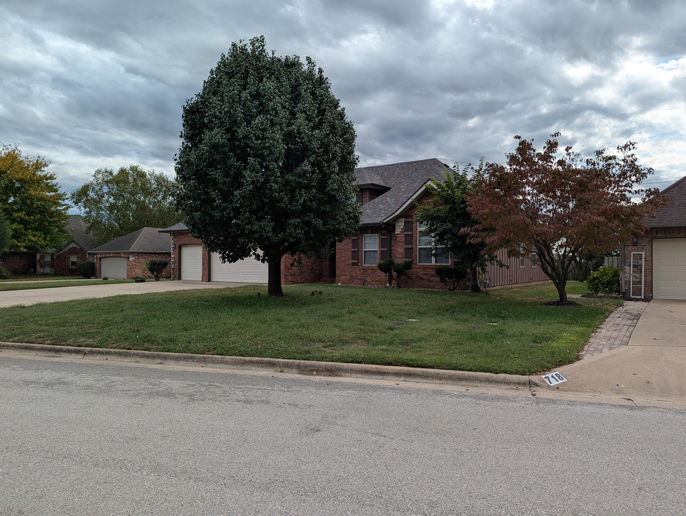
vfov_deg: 56.9
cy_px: 258
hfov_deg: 71.5
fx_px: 476
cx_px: 343
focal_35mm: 24
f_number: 1.68
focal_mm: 6.9
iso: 19
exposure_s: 1/1610
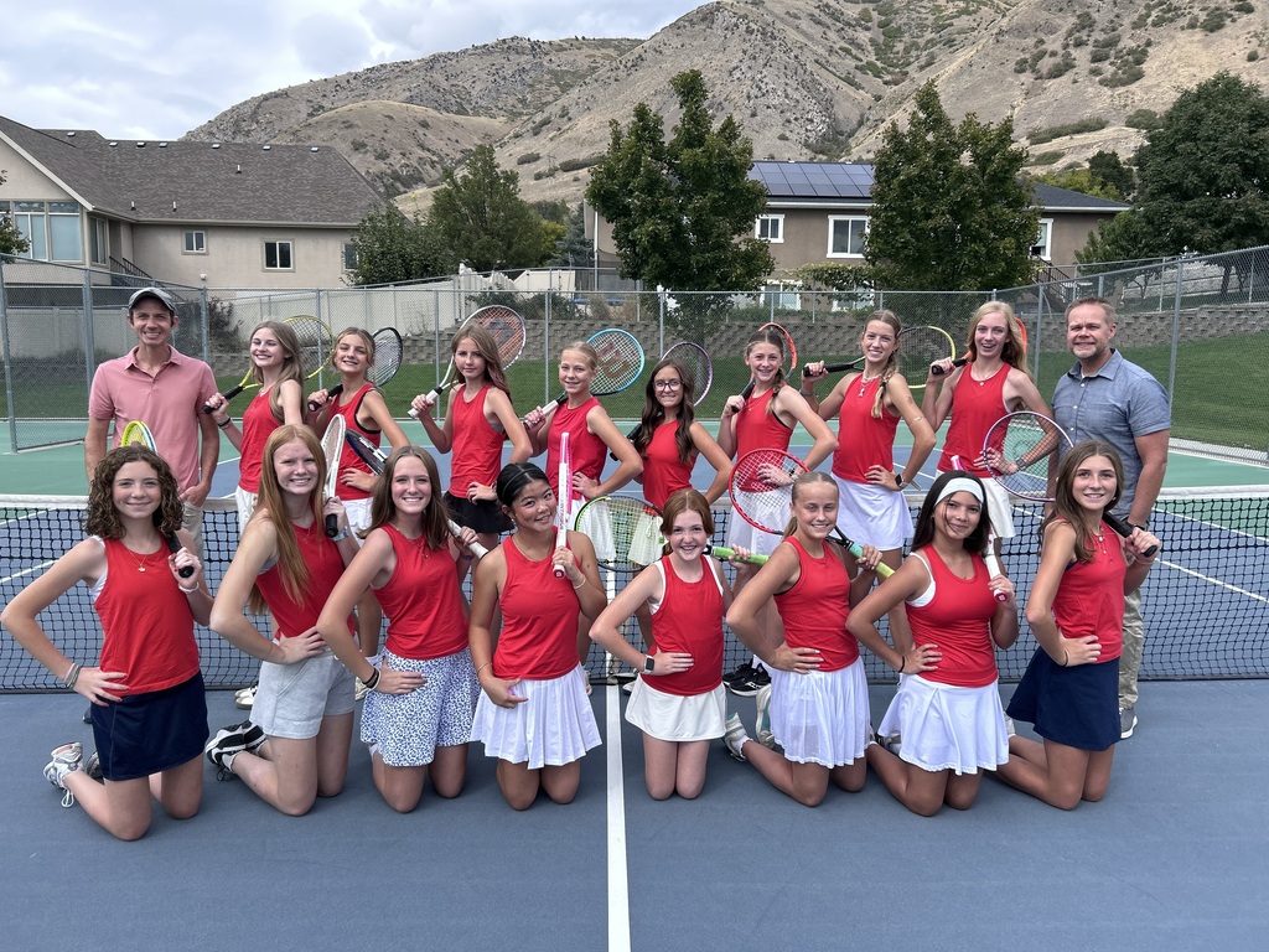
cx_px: 634
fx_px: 953
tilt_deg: -7.9
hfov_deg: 67.3
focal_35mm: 26
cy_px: 476
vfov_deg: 53.1
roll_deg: +0.7
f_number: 1.5
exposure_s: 1/1361
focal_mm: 5.7
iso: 50
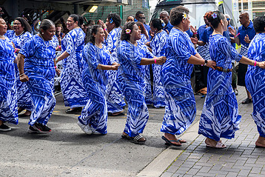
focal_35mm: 60
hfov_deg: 33.3
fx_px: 442
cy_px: 47
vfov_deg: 22.5
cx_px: 163
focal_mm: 37
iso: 500
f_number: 3.5
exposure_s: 1/1250
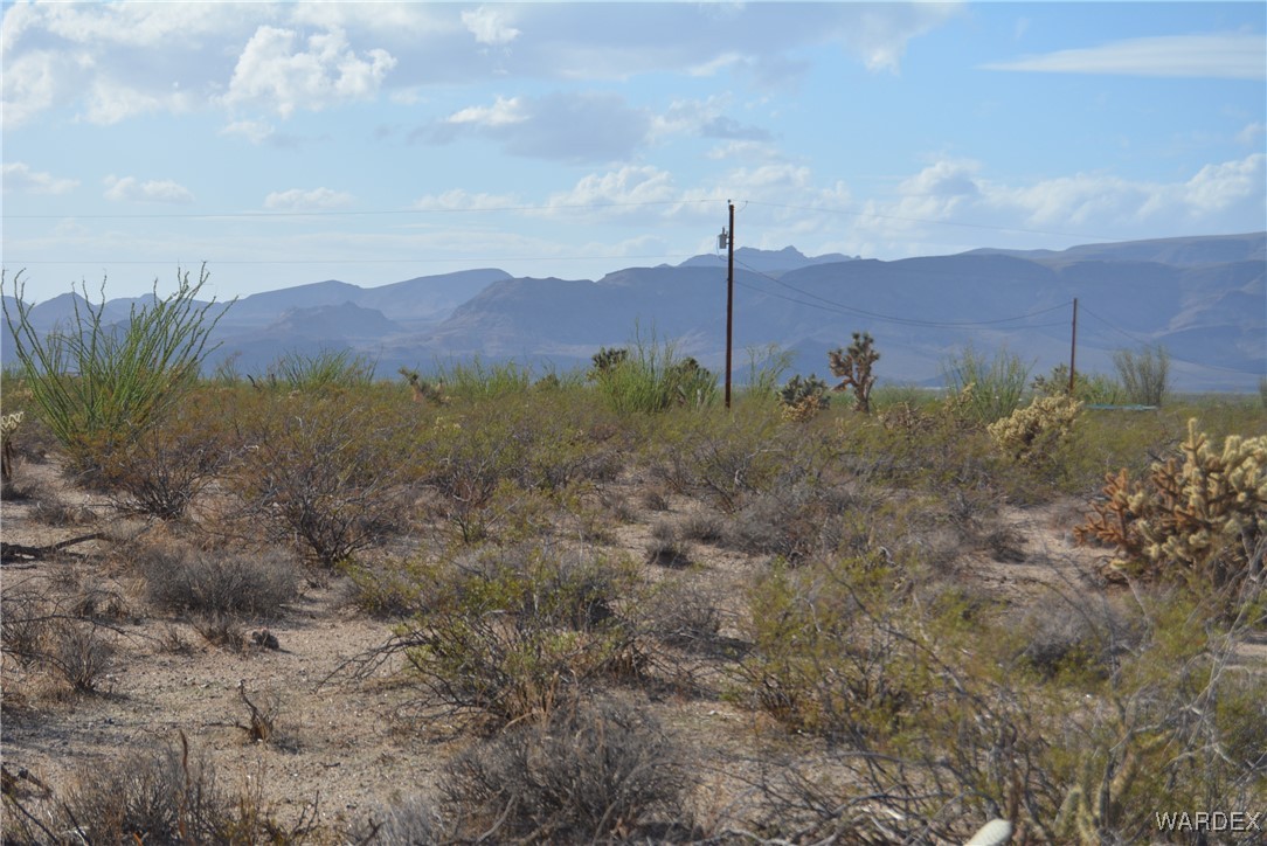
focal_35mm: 82
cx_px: 634
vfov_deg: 16.6
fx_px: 2905
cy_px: 423
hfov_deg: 24.6
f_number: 7.1
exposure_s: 1/1600
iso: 400
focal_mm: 55
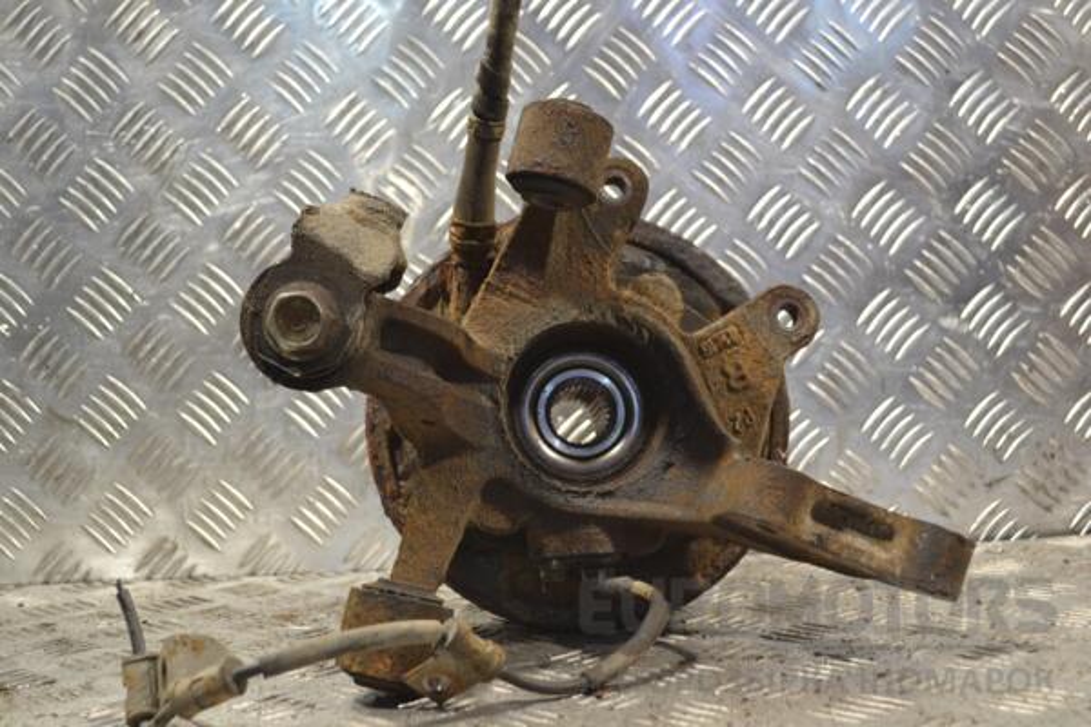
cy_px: 364
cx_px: 546
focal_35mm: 48
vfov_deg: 28.1
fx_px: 1455
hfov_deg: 41.1
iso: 400
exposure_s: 1/50
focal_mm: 32
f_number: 4.8
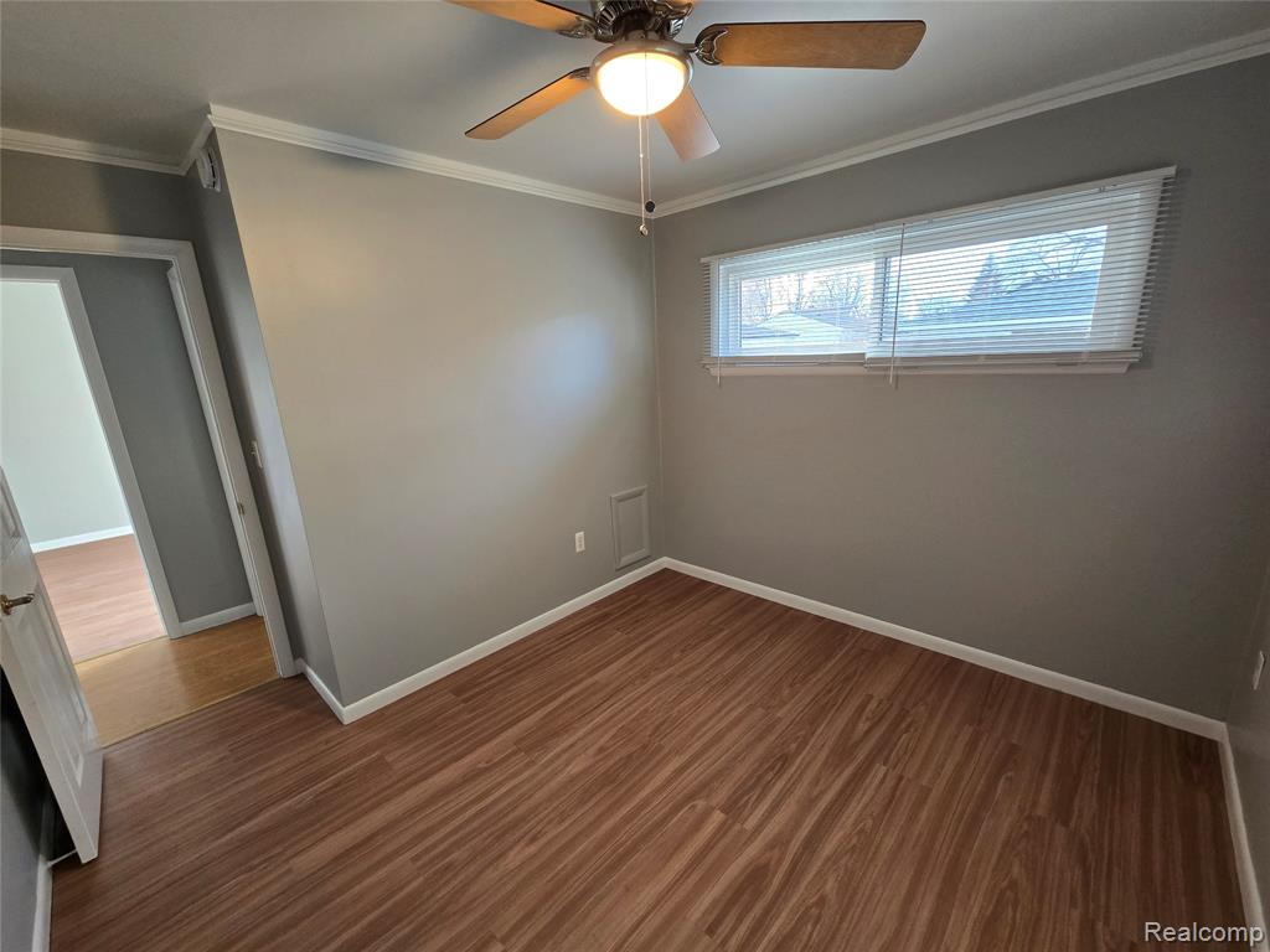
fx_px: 477
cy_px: 476
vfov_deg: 89.9
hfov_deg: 106.2
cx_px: 635
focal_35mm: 13
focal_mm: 2.2
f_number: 2.2
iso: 125
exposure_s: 1/60
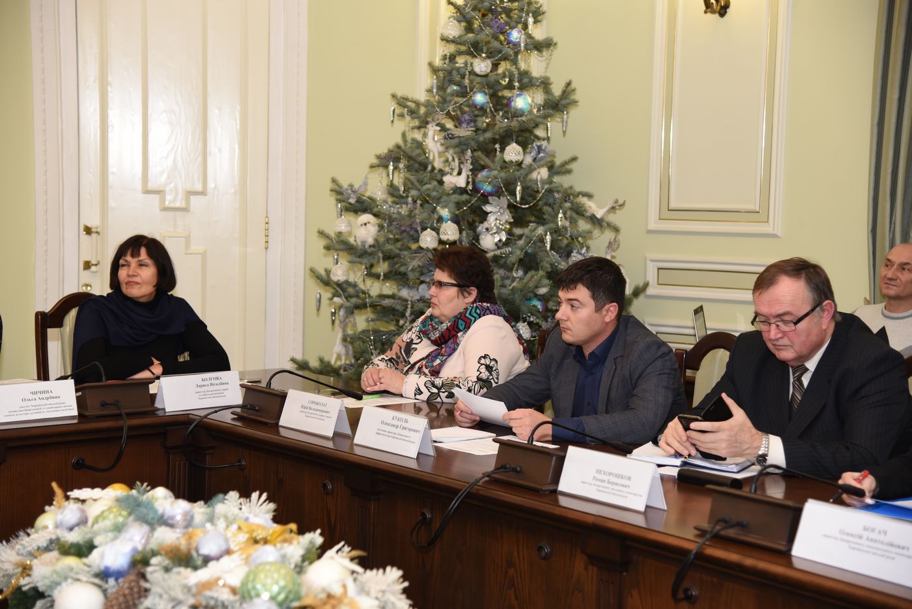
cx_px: 456
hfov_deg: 30.9
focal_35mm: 65
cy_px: 304
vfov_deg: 20.9
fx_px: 1647
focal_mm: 65
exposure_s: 1/200
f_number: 4
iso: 1250
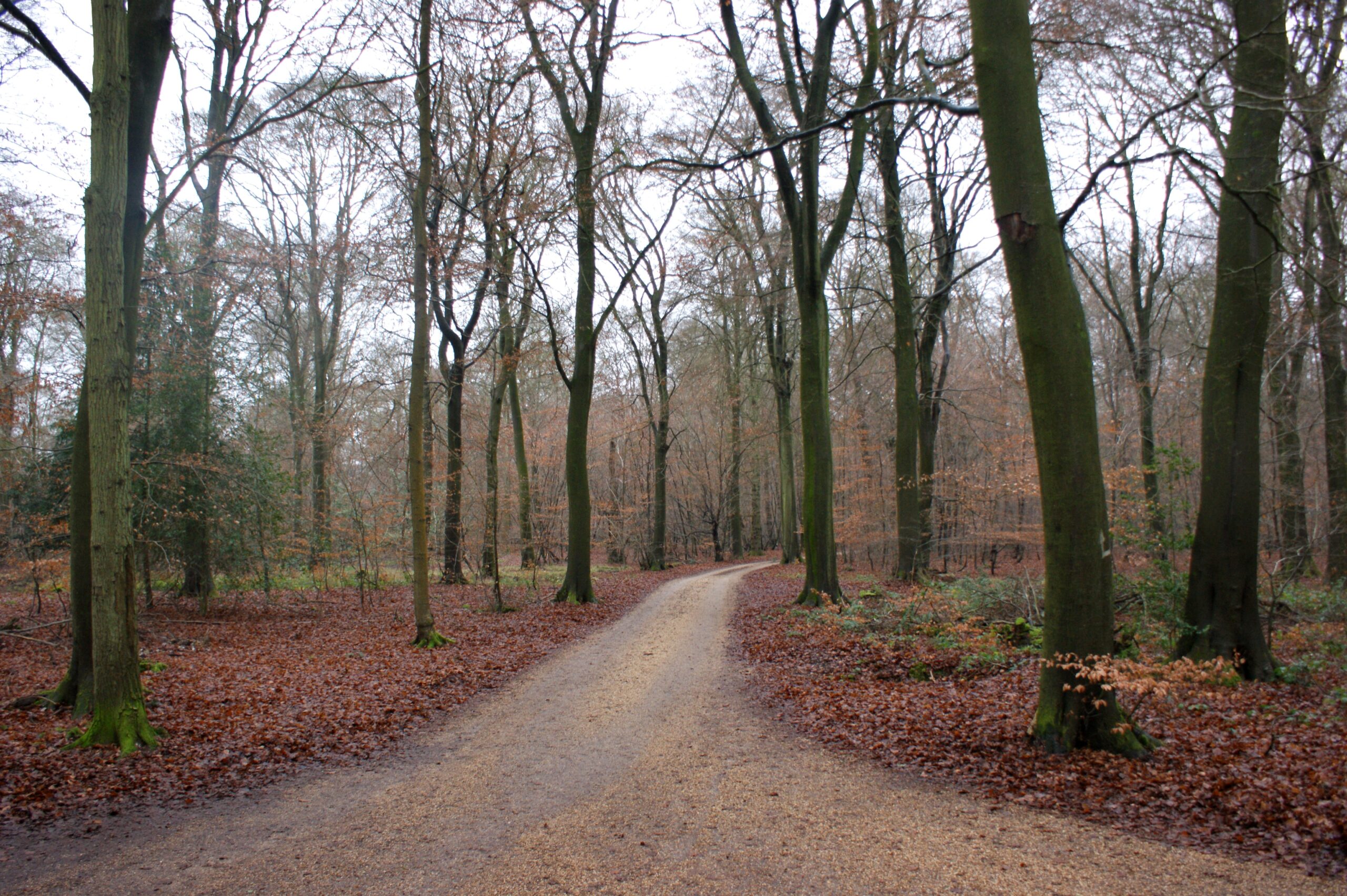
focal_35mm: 30
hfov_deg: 62.0
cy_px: 448
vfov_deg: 43.6
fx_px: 1122
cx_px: 674
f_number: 4
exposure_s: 1/30
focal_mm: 20
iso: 400
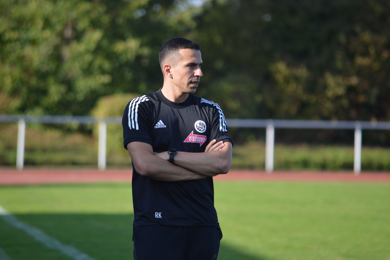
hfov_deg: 4.6
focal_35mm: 450
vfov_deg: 3.0
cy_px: 130
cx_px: 195
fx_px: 4871
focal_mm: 300
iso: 400
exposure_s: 1/640
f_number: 5.6
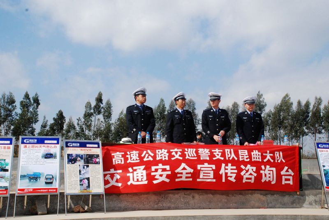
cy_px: 110
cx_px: 164
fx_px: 439
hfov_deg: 41.1
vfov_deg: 28.1
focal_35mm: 48
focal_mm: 32
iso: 640
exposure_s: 1/640
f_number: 13
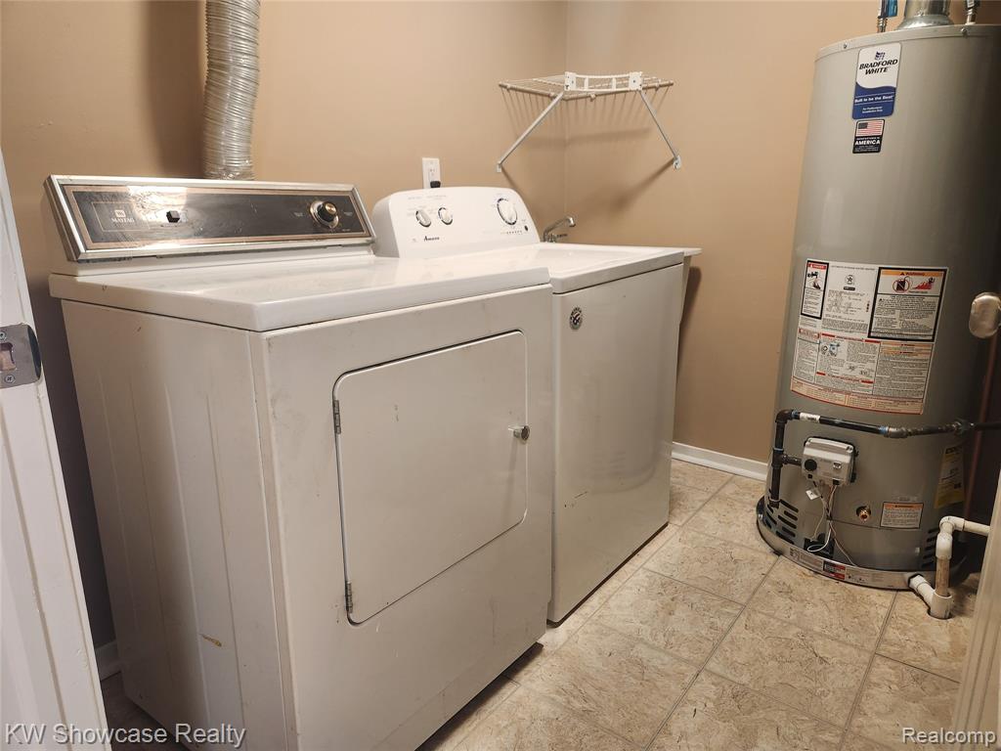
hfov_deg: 73.9
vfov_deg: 58.9
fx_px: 665
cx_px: 500
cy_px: 376
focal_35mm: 23
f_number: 1.8
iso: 320
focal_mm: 5.4
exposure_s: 1/120
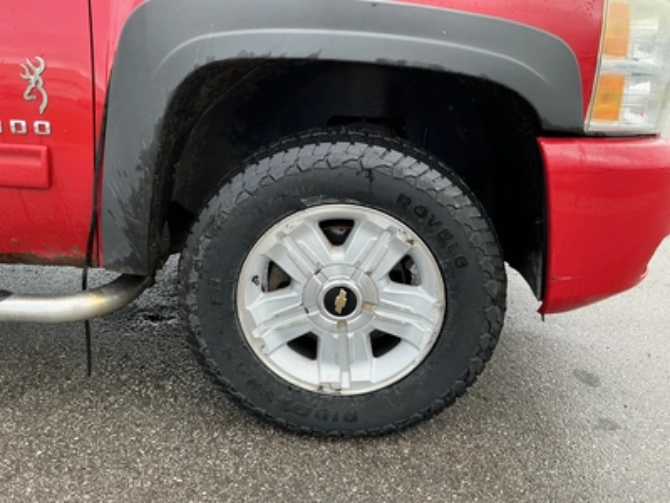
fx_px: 542
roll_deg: -6.1
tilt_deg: -16.9
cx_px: 335
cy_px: 252
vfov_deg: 49.7
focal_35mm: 28
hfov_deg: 63.4
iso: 25
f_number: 1.8
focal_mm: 3
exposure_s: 1/270
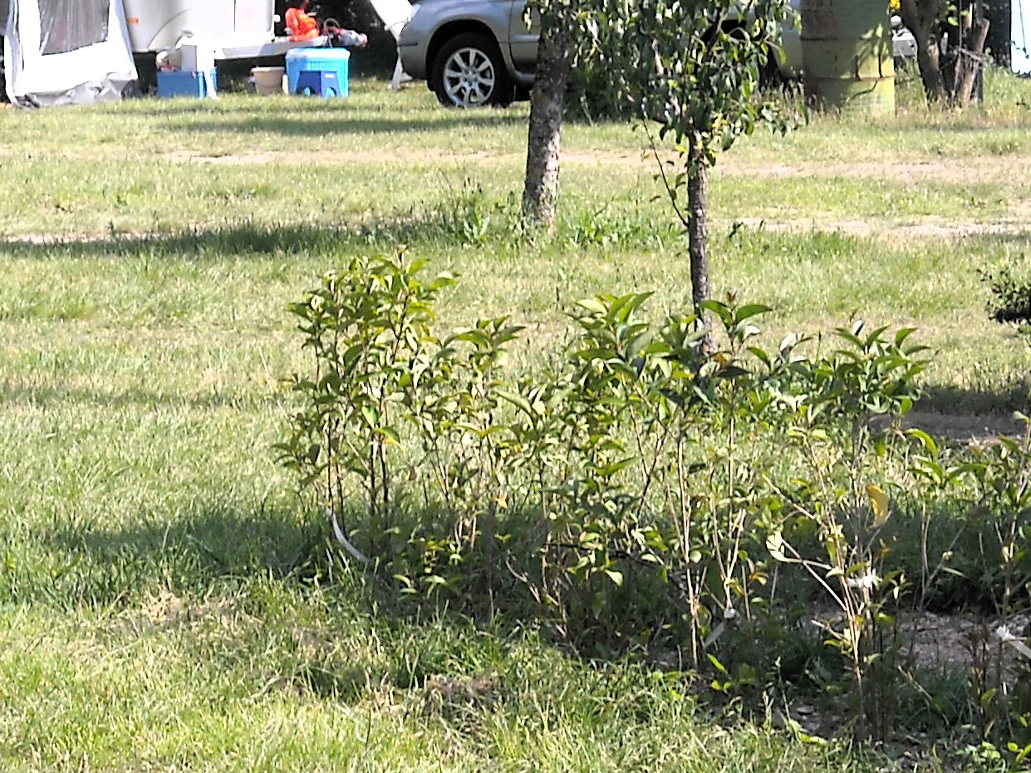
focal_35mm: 260
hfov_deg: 7.6
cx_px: 379
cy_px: 111
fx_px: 7742
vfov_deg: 5.7
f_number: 4.7
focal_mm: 17.1
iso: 64
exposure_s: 1/192
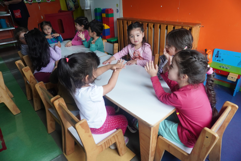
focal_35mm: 24
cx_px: 120
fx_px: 161
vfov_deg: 53.1
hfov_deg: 73.7
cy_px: 80
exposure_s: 1/160
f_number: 4
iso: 500
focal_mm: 16
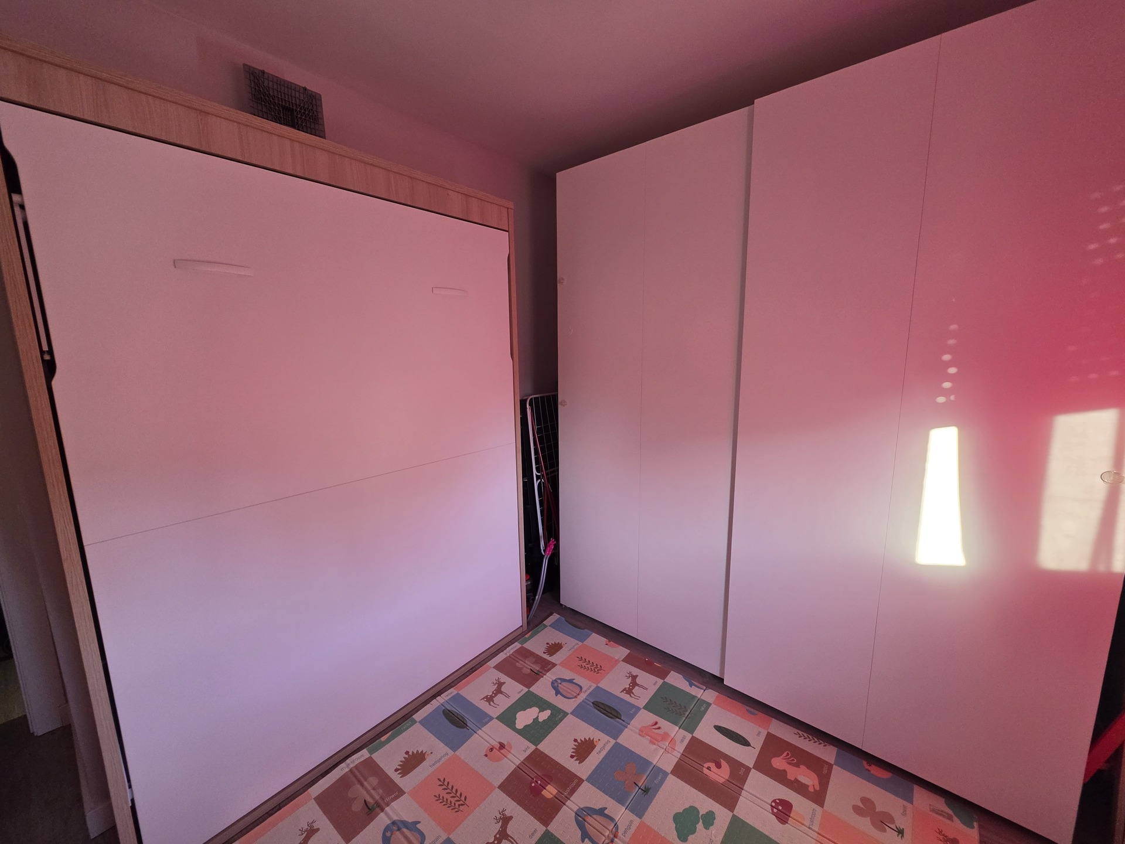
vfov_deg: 89.9
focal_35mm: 13
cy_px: 422
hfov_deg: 106.2
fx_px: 422
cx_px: 562
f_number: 1.9
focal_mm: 2.2
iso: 200
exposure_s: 1/100
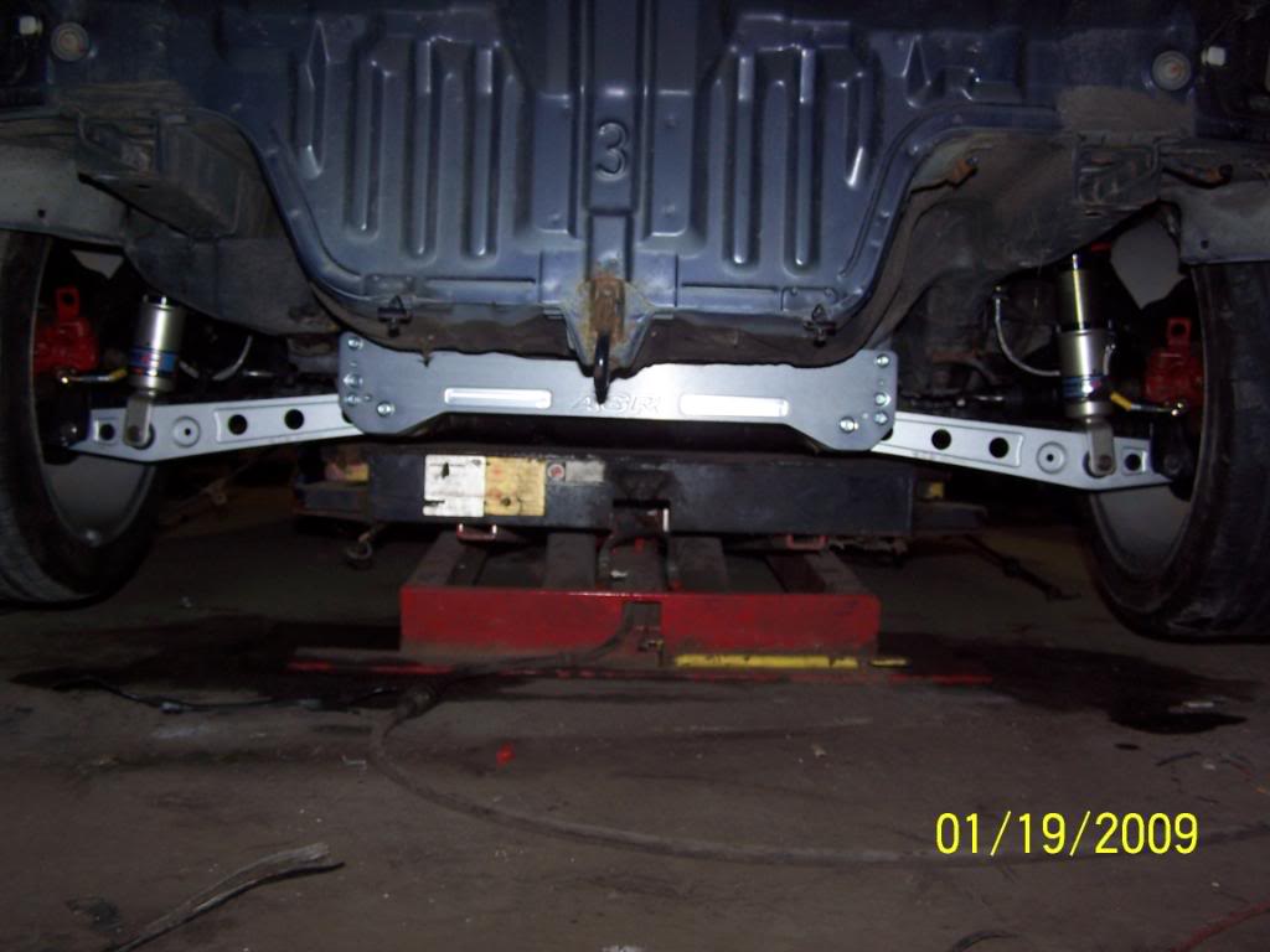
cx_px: 635
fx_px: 1394
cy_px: 476
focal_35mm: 38
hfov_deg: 49.0
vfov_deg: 37.7
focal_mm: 6.3
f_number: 2.8
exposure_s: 1/60
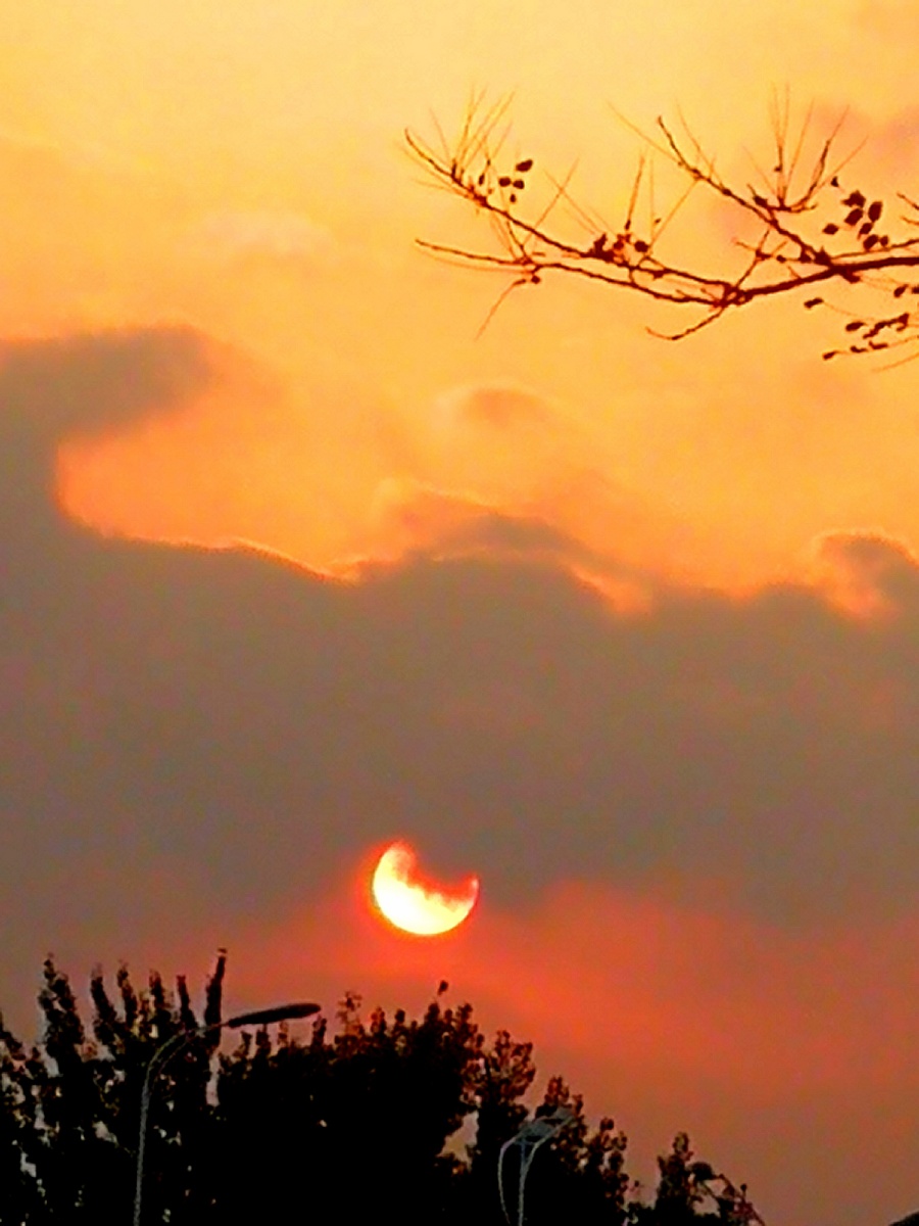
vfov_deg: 7.4
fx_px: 9522
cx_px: 460
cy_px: 613
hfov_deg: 5.5
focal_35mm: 269
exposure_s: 1/500
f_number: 2.2
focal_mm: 3.95
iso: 50
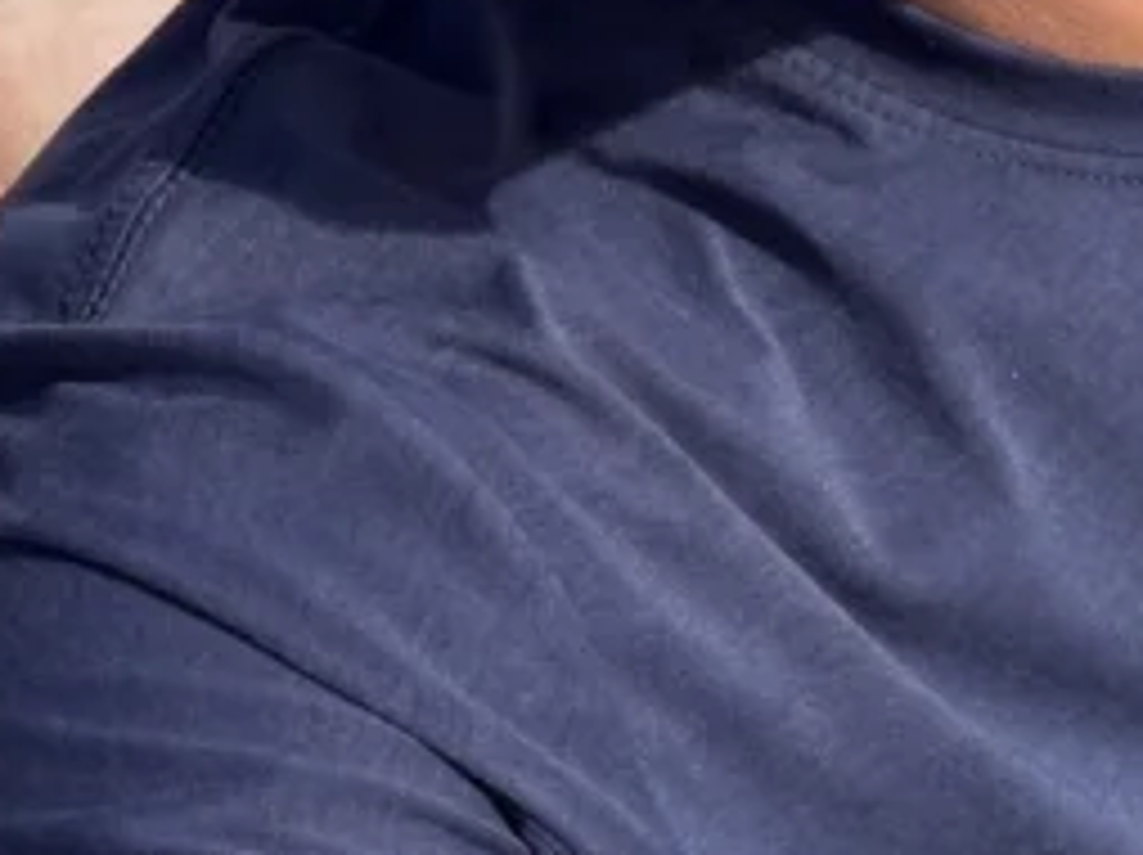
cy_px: -896
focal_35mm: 121
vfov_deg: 11.0
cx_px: -68
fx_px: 3992
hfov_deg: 15.9
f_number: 1.9
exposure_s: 1/1059
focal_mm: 2.71
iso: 25
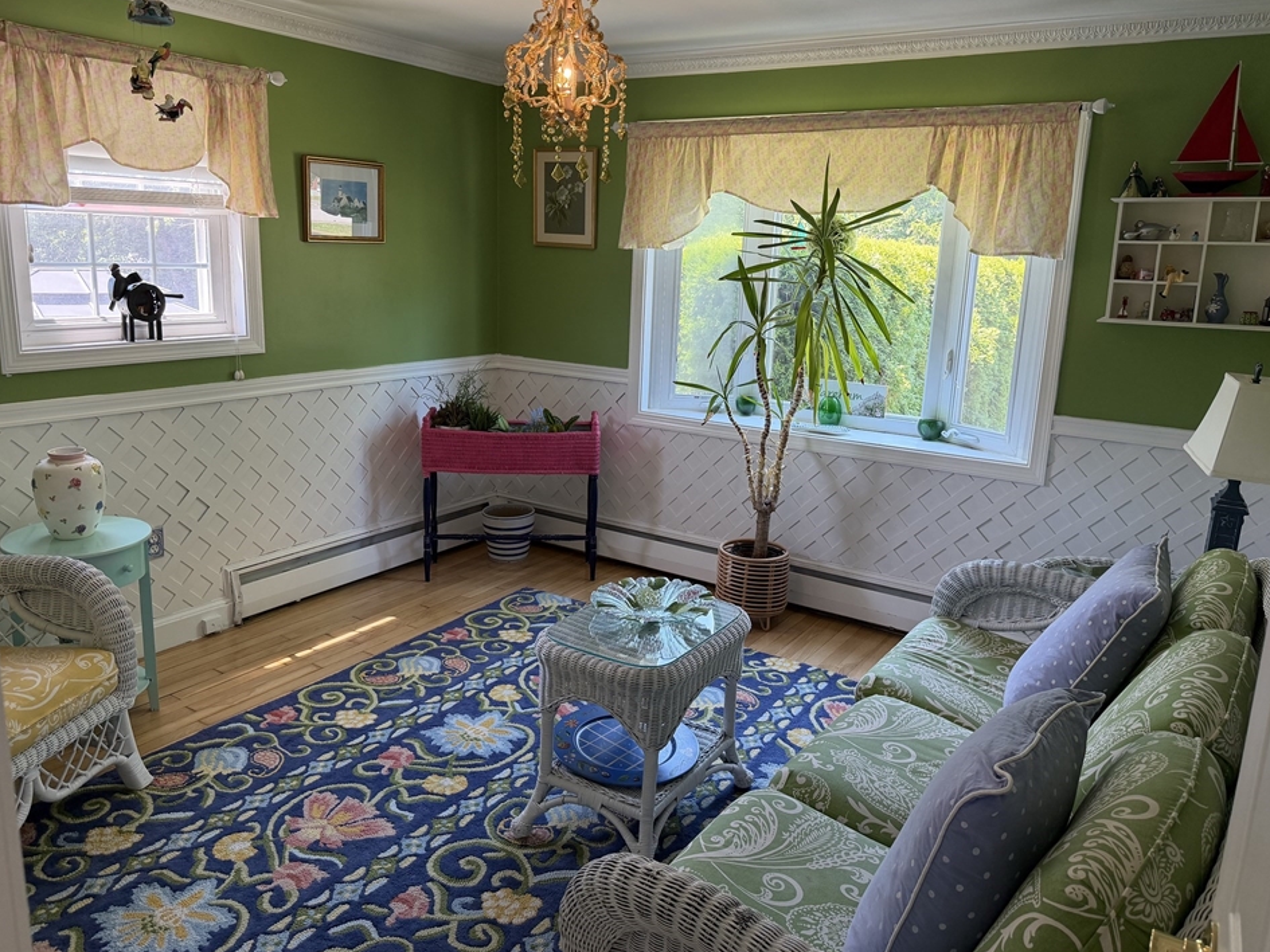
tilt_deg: -12.1
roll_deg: -2.3
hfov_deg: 67.3
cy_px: 457
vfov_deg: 53.1
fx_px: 954
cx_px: 640
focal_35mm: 26
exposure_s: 1/120
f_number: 1.78
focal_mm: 6.76
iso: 160
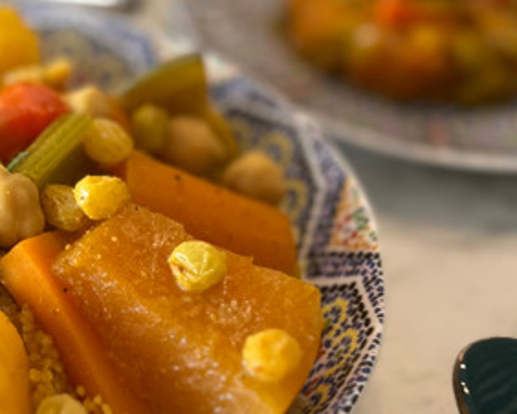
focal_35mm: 72
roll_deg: -1.5
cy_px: 66
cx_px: -18
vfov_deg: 21.0
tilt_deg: -32.4
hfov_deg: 24.9
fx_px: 1102
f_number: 1.6
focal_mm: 5.1
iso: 80
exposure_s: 1/50
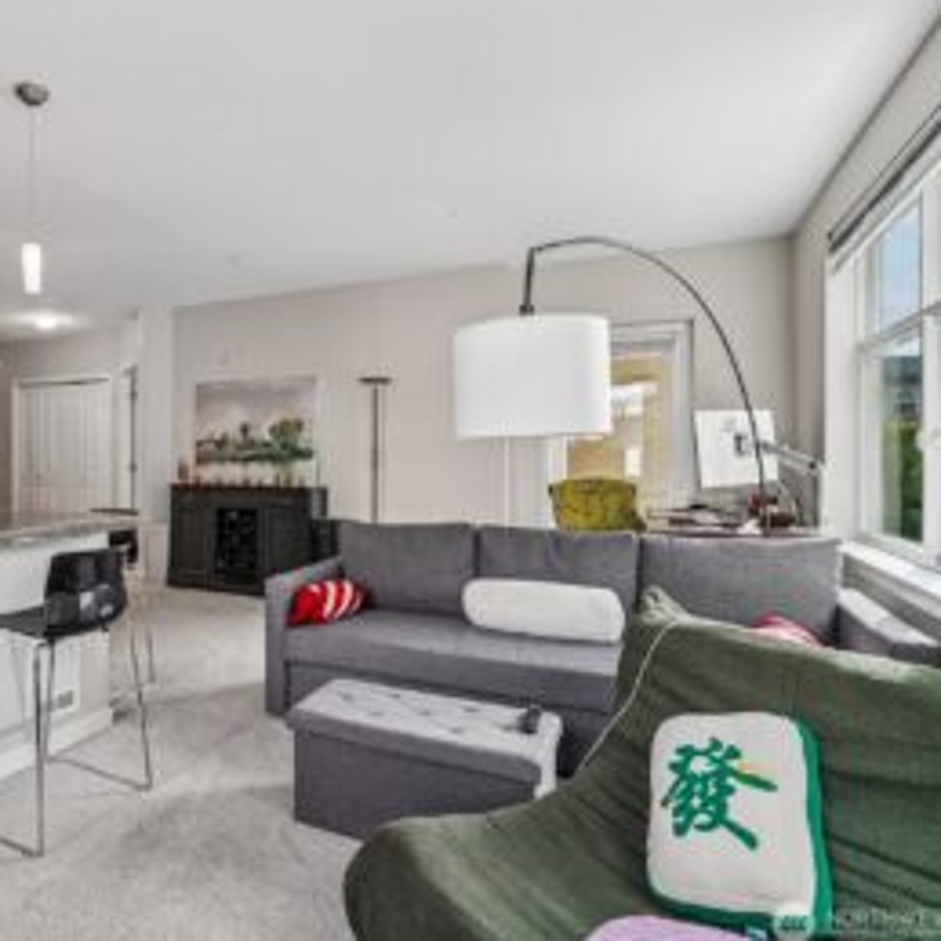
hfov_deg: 68.2
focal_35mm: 21
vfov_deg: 72.1
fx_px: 646
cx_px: 254
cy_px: 470
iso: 1600
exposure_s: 1/50
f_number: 8
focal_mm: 16
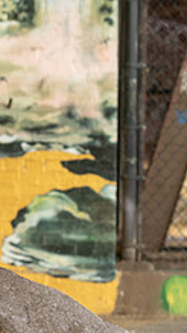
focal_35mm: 263
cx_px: -154
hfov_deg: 4.6
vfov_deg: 8.2
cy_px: 170
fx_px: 2321
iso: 400
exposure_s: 1/200
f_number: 3.5
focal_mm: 95
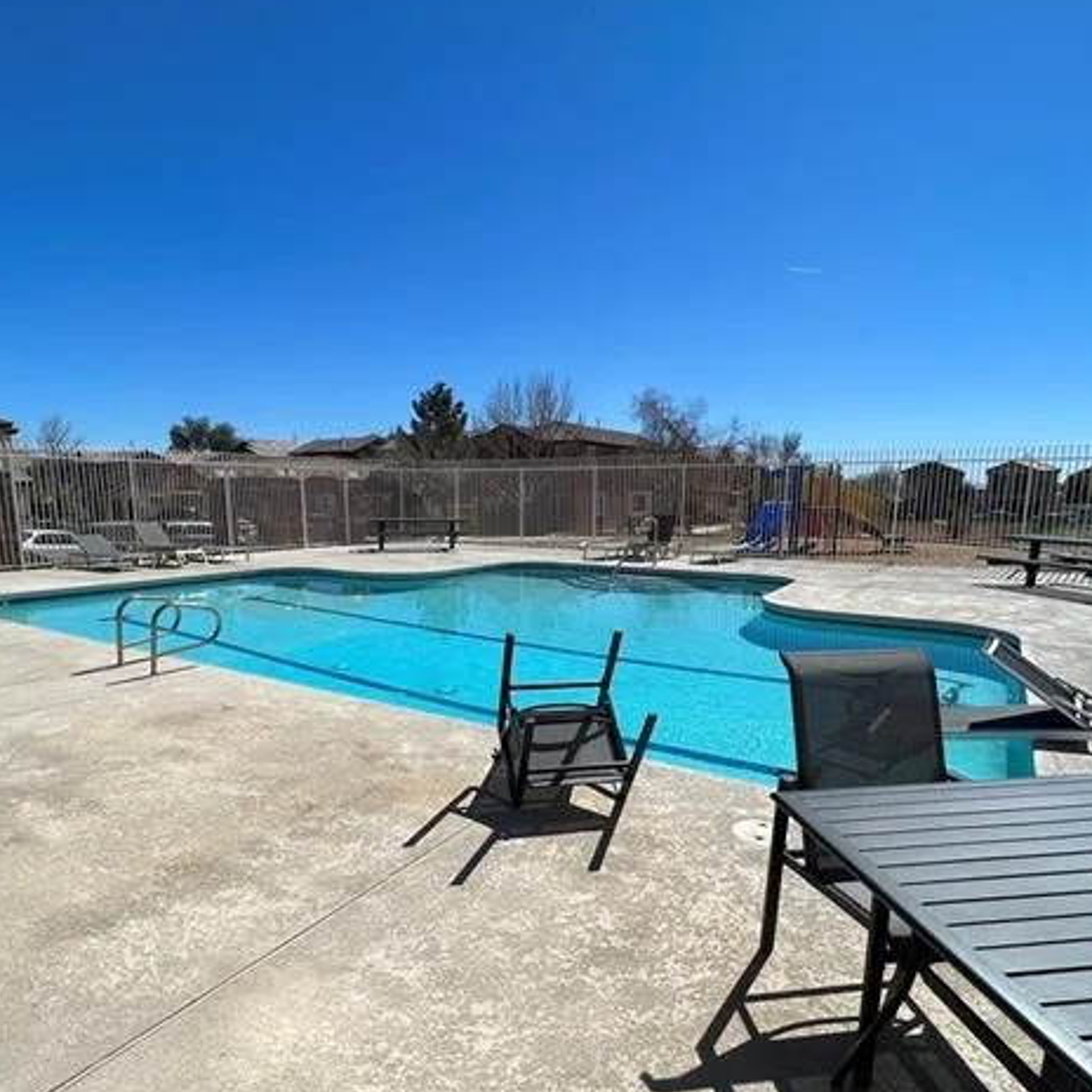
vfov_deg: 77.2
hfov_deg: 77.6
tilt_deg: -10.1
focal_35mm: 19
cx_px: 520
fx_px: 678
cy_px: 628
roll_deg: -0.2
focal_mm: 1.57
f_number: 1.8
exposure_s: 1/3125
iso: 32
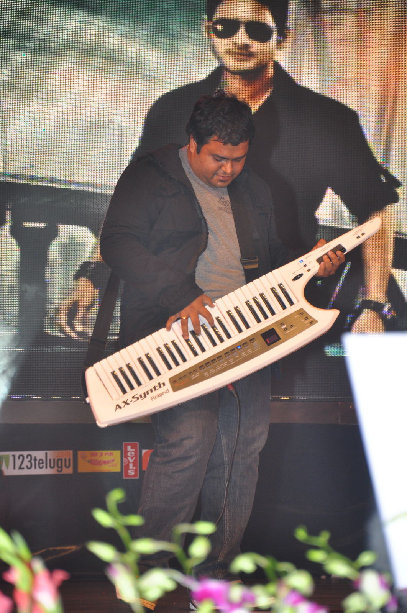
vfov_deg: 13.1
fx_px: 2679
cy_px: 306
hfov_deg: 8.7
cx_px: 204
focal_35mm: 158
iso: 640
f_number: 5.6
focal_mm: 105
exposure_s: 1/100
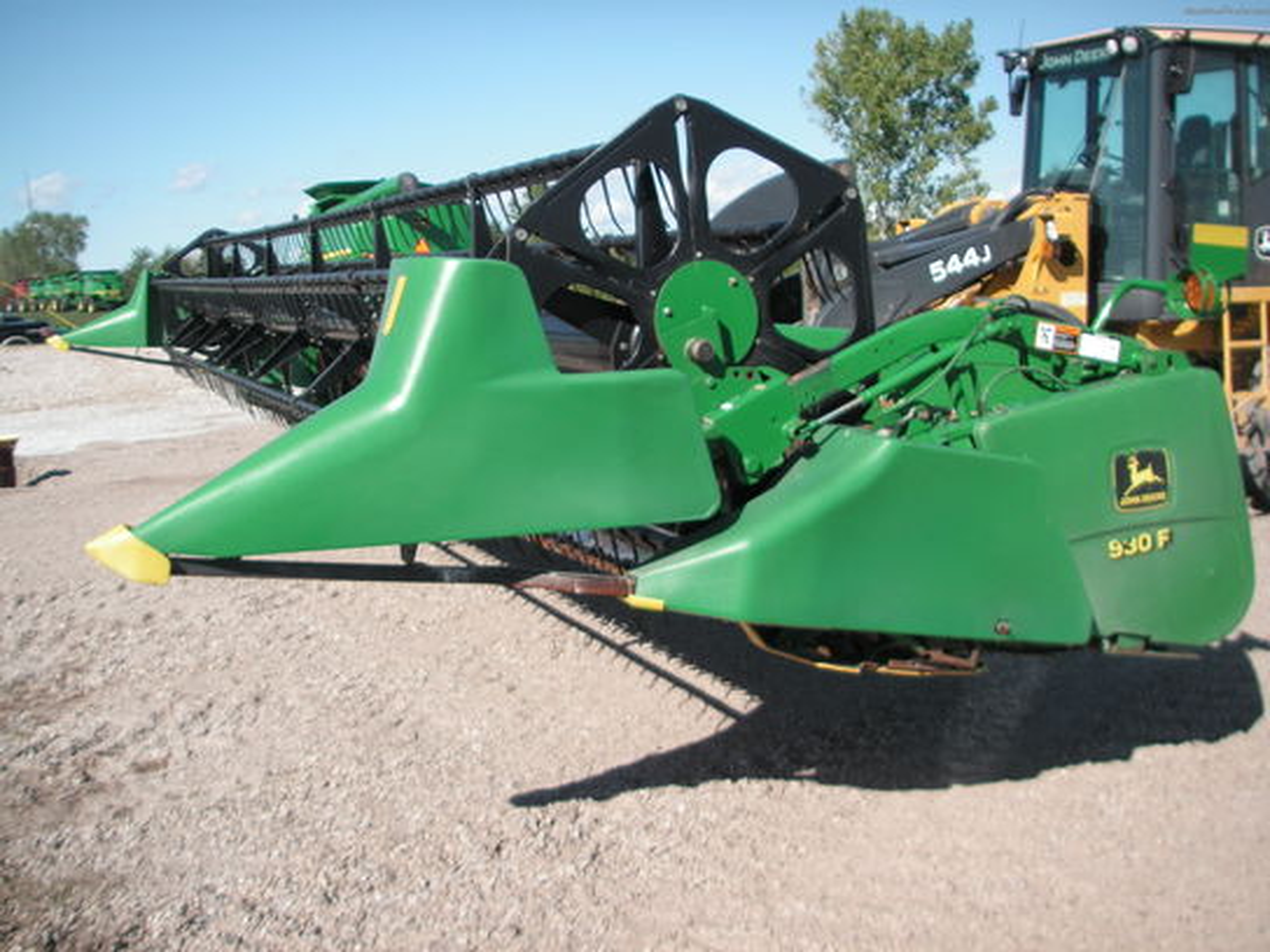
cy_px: 476
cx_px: 635
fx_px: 1394
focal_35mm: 38
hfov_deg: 49.0
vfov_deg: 37.7
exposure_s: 1/500
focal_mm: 6.3
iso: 50
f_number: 3.3
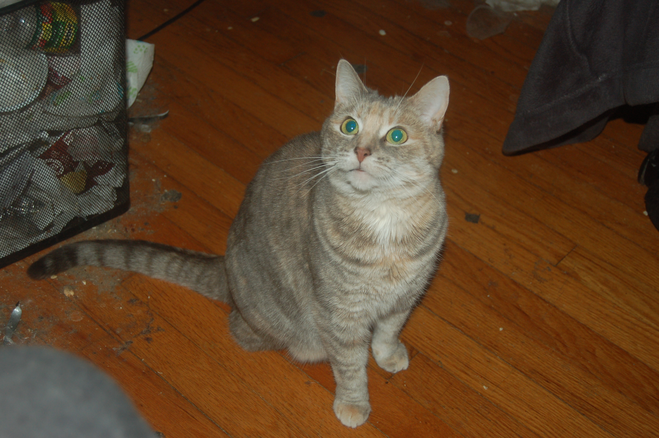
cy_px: 219
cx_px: 330
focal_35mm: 57
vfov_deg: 23.7
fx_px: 1042
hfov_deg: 35.1
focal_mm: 38
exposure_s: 1/60
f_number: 4.8
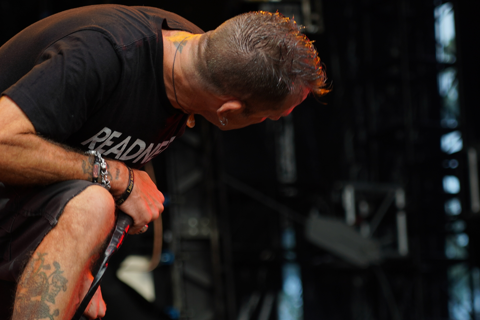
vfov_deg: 6.3
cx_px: 150
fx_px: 2920
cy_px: 224
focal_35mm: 219
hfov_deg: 9.4
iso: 200
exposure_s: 1/125
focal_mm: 105
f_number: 4
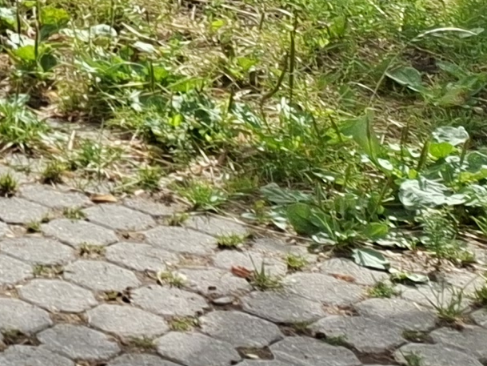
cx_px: -978
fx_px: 2125
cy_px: -562
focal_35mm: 151
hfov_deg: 9.9
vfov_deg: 8.8
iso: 50
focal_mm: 5.54
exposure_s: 1/2577
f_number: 1.8
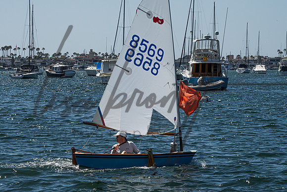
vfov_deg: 8.5
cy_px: 95
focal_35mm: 161
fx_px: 1281
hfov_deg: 12.8
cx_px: 130
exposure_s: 1/640
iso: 250
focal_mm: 120
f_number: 16
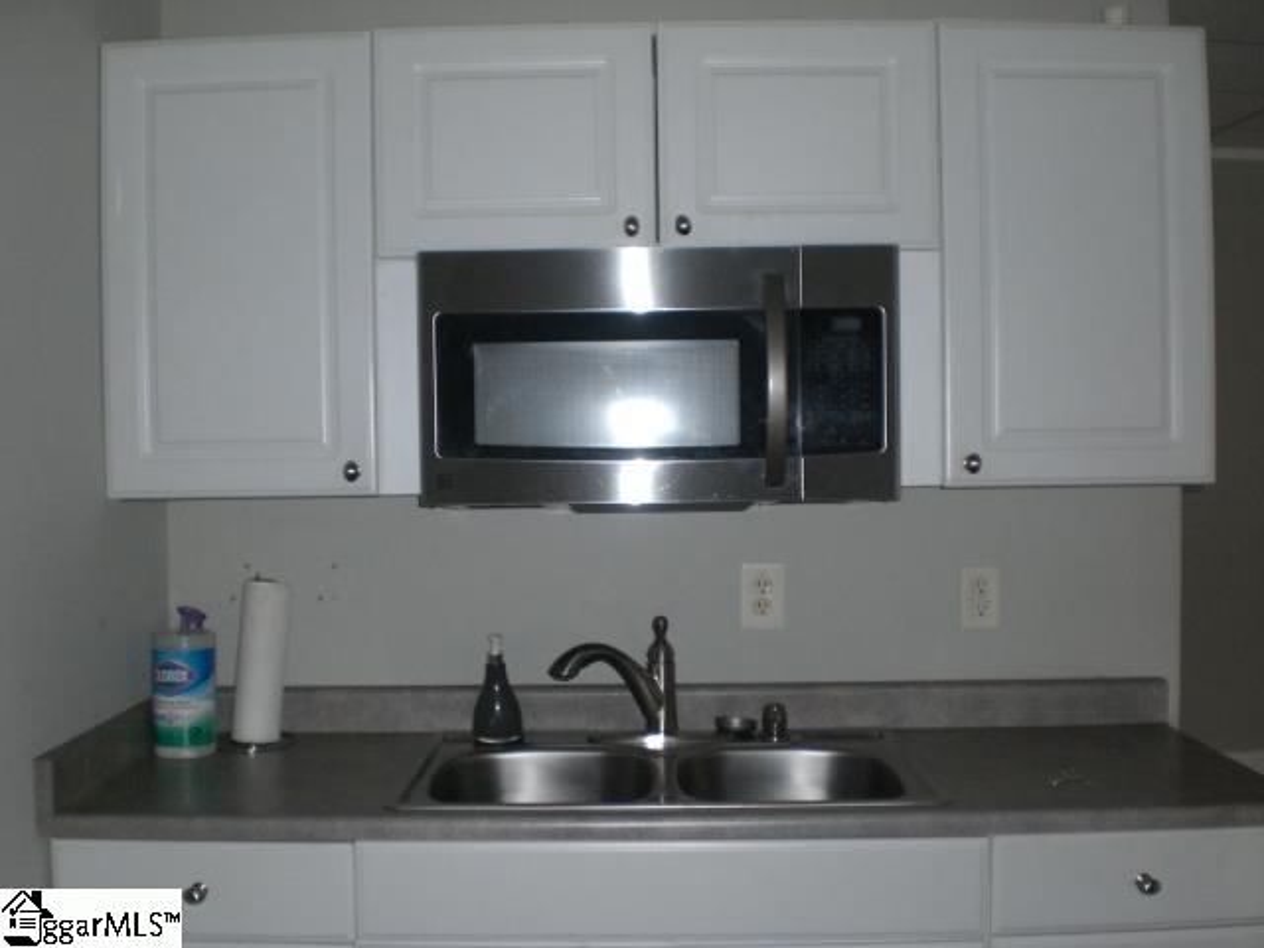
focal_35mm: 38
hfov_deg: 49.0
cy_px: 474
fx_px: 1388
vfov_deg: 37.7
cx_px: 632
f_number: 3.1
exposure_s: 1/60
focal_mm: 6.3
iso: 200
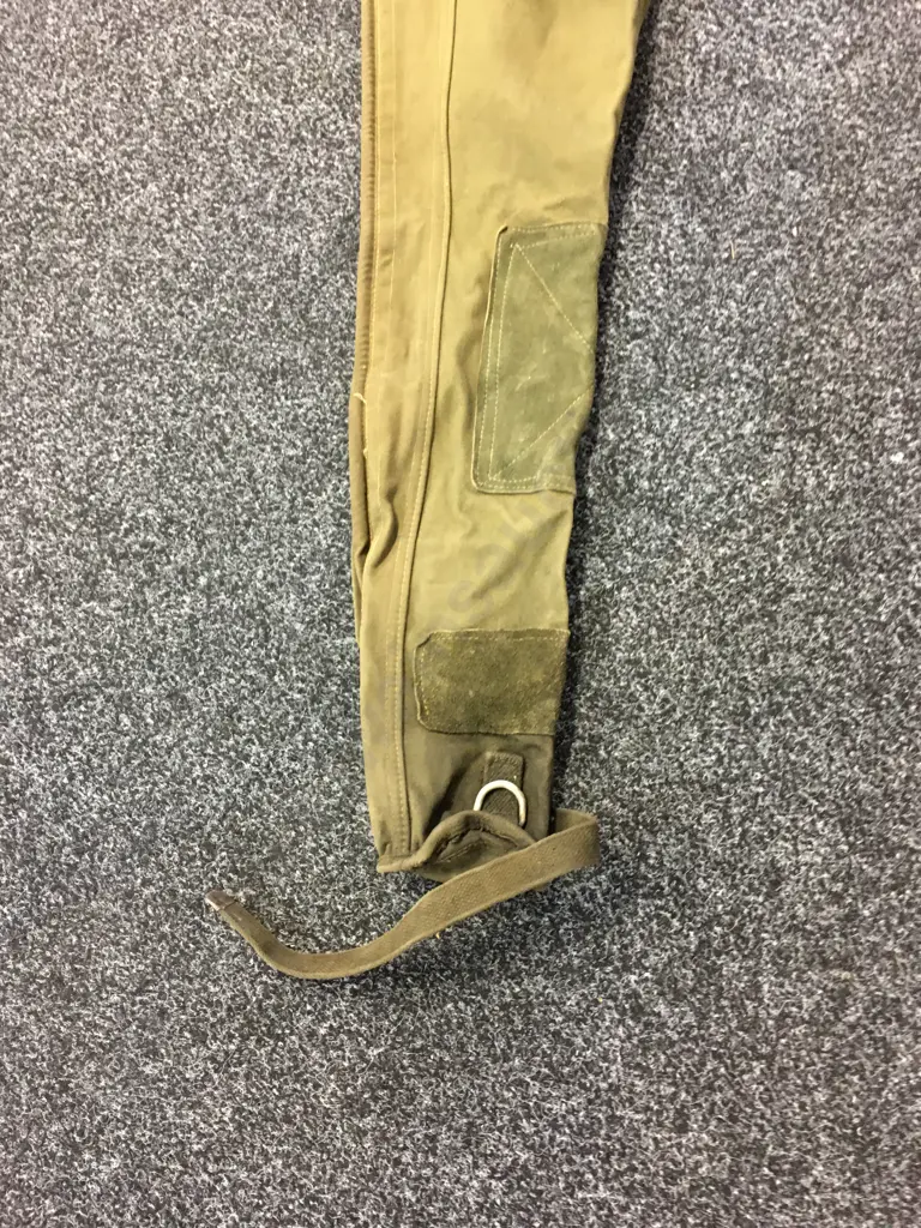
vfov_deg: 61.7
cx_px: 460
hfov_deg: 48.2
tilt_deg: -73.3
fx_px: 1029
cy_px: 614
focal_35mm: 29
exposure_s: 1/8
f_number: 2.2
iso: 100
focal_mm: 4.15
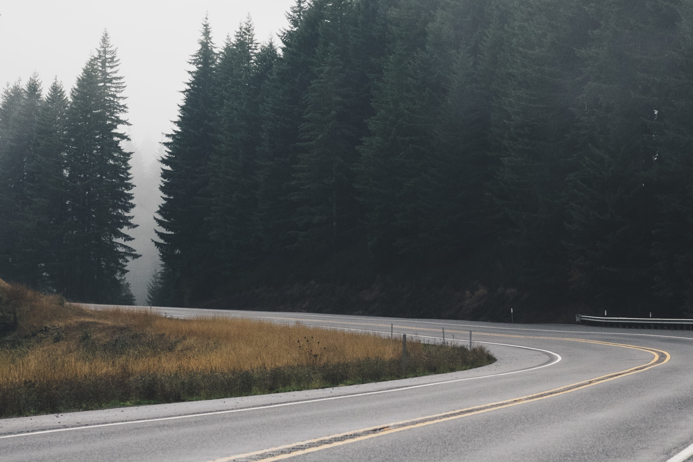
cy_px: 167
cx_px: 228
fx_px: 2560
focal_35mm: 133
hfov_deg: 15.4
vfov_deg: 10.3
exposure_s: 1/500
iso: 1600
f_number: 6.4
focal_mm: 55
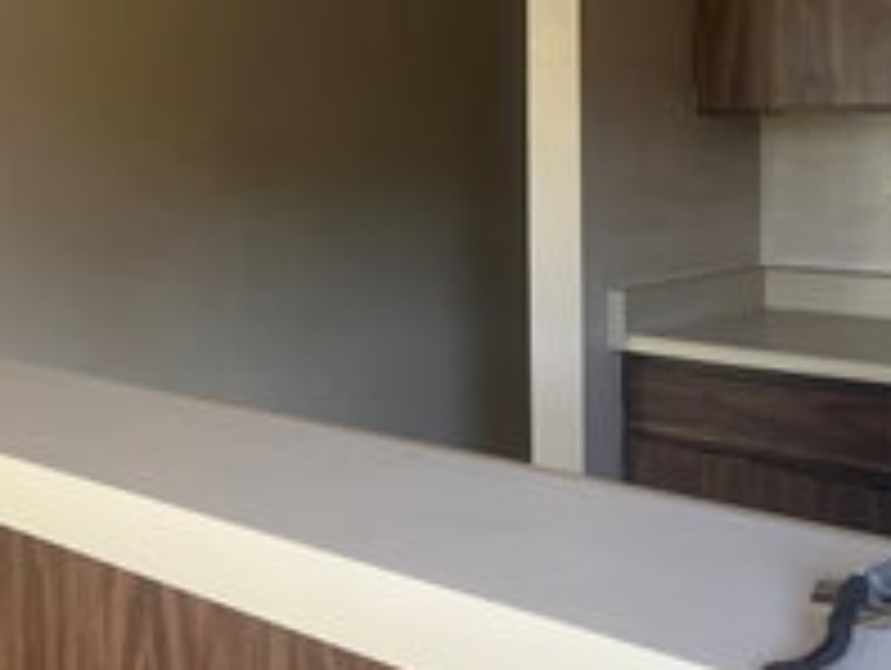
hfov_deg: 33.1
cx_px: 151
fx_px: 1443
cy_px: 175
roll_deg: +1.1
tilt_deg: -1.6
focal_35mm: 56
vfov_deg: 25.9
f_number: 1.6
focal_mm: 5.1
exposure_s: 1/100
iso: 125
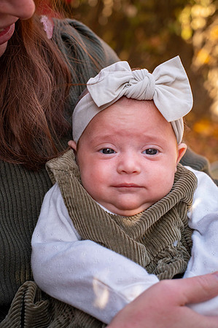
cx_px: 109
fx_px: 455
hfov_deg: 26.9
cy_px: 164
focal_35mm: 50
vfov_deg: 39.6
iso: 3200
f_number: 5
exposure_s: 1/1600
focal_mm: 50
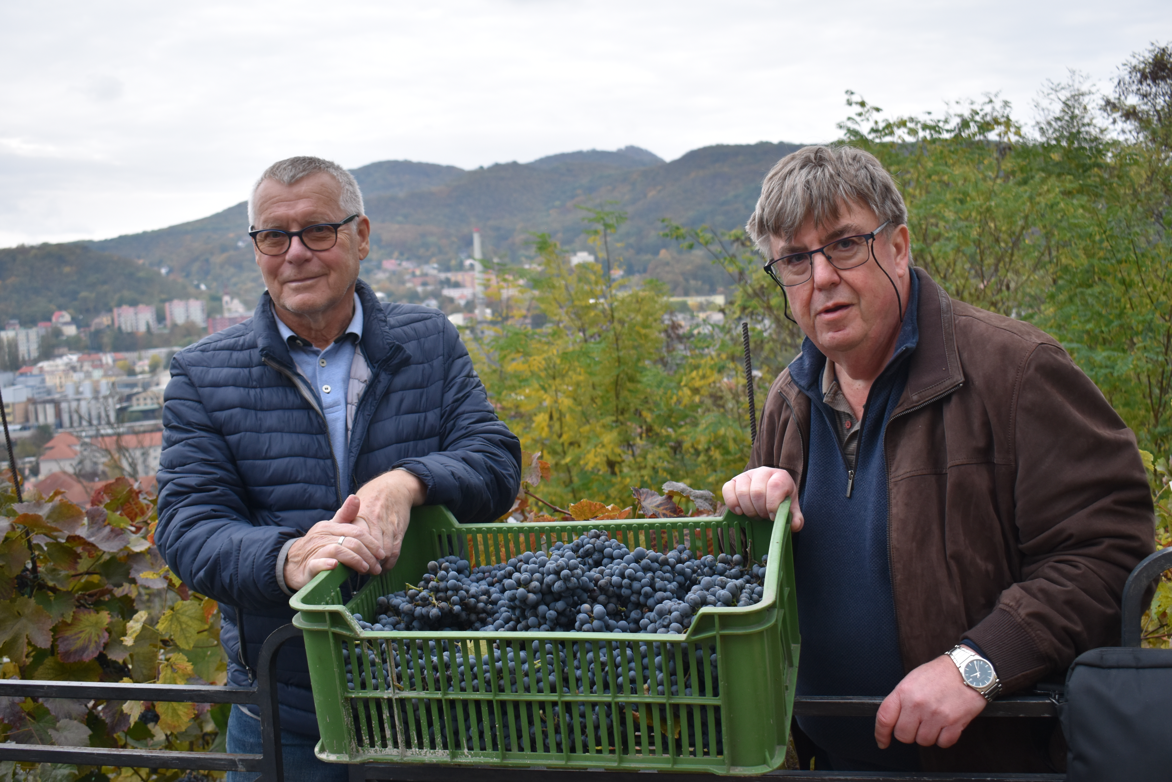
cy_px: 391
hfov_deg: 49.6
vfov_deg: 34.2
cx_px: 586
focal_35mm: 39
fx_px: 1270
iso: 400
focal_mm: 26
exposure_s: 1/100
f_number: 5
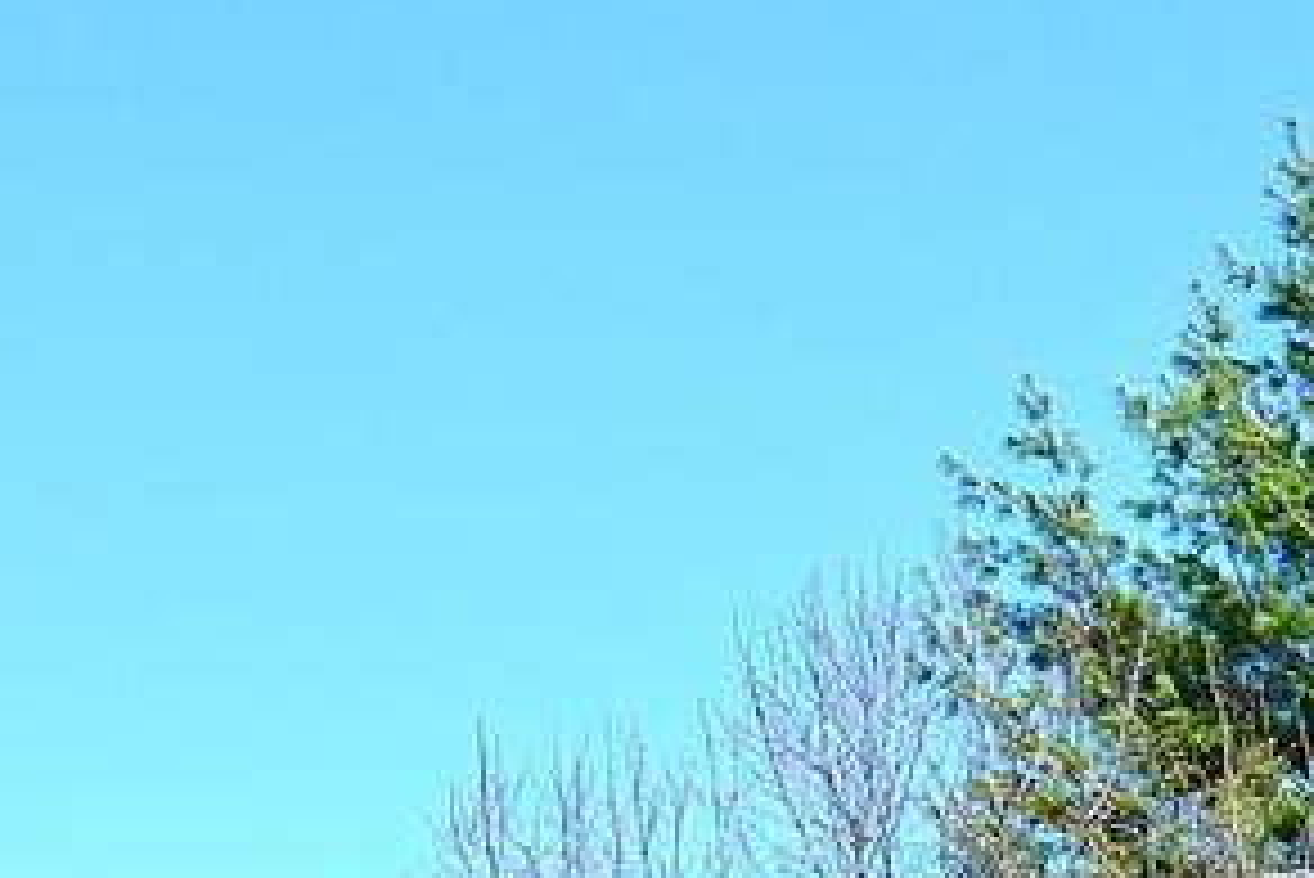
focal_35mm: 197
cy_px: 1538
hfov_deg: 10.4
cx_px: 180
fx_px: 7194
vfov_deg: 6.8
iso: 100
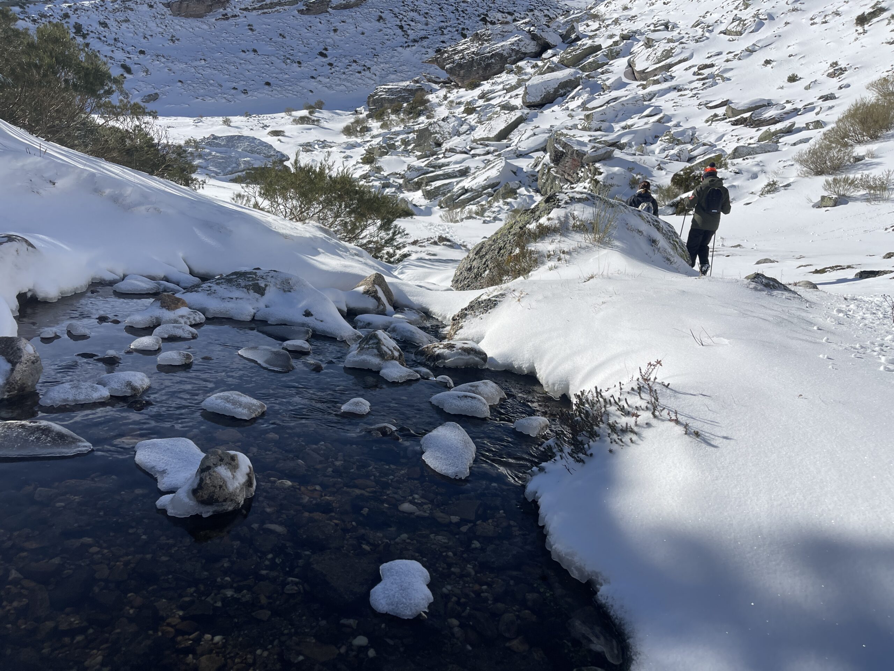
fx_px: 646
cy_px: 336
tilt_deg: -15.6
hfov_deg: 69.4
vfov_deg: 54.9
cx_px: 447
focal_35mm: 25
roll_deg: -9.8
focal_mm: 5.1
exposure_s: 1/7937
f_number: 1.6
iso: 32
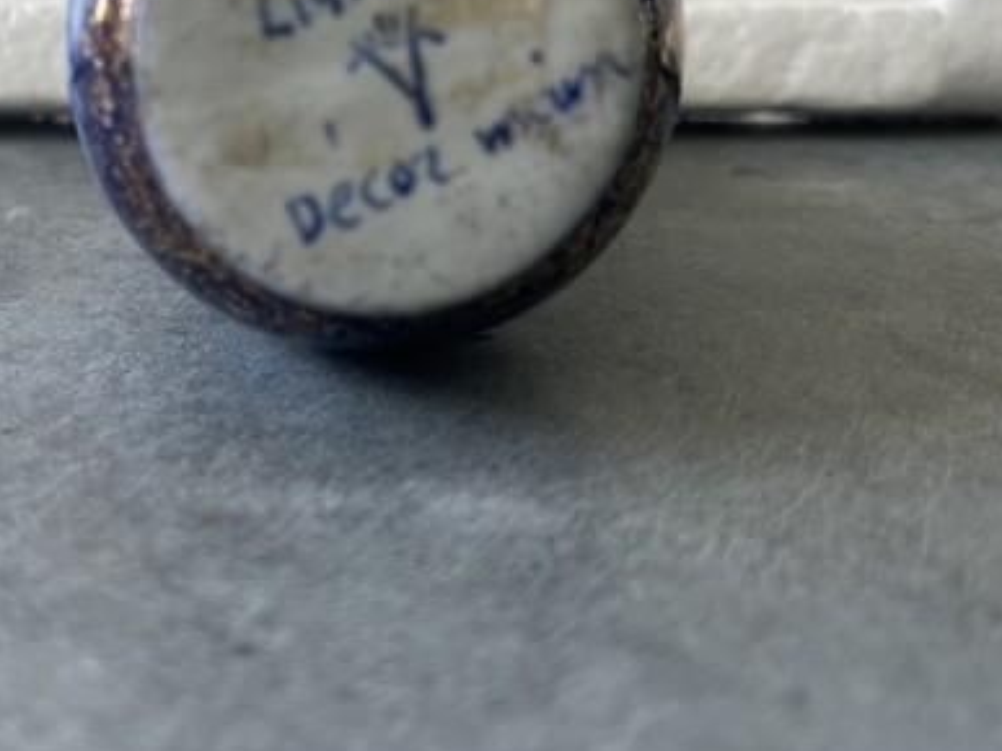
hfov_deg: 42.9
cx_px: 285
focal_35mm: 43
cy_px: 166
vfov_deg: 32.8
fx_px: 1244
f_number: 1.6
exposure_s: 1/122
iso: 64
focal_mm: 5.1
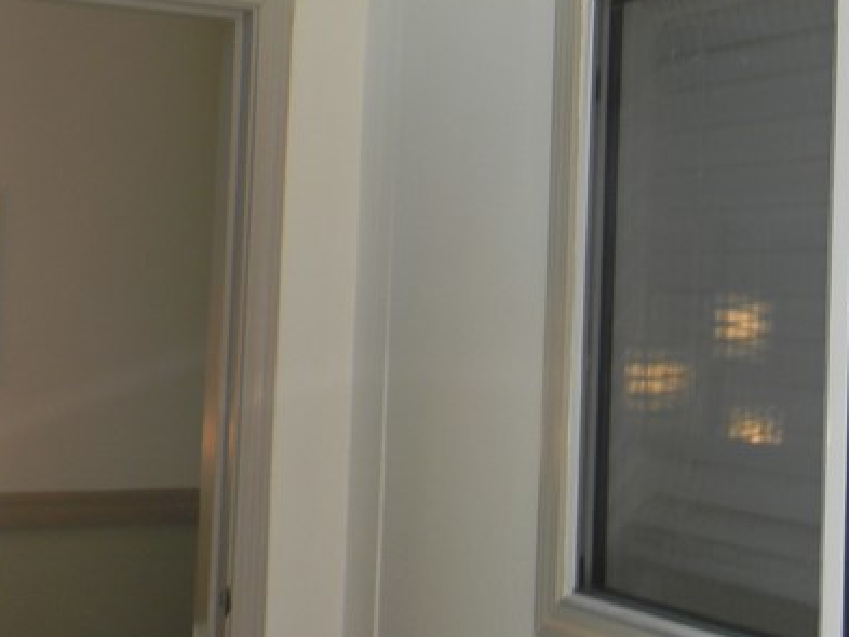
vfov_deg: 20.1
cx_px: 668
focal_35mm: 73
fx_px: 1791
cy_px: 216
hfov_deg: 26.2
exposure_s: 1/33.5
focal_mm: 5
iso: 80
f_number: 3.5
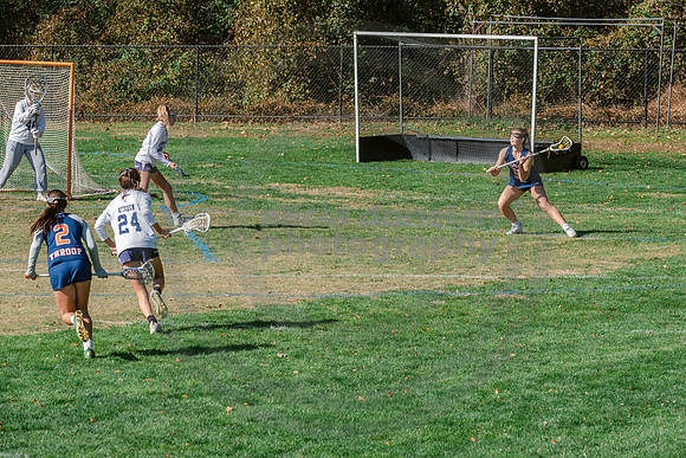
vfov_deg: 7.9
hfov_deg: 11.8
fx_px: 3312
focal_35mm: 174
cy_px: 152
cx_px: 489
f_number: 7.1
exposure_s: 1/800
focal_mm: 122
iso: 250
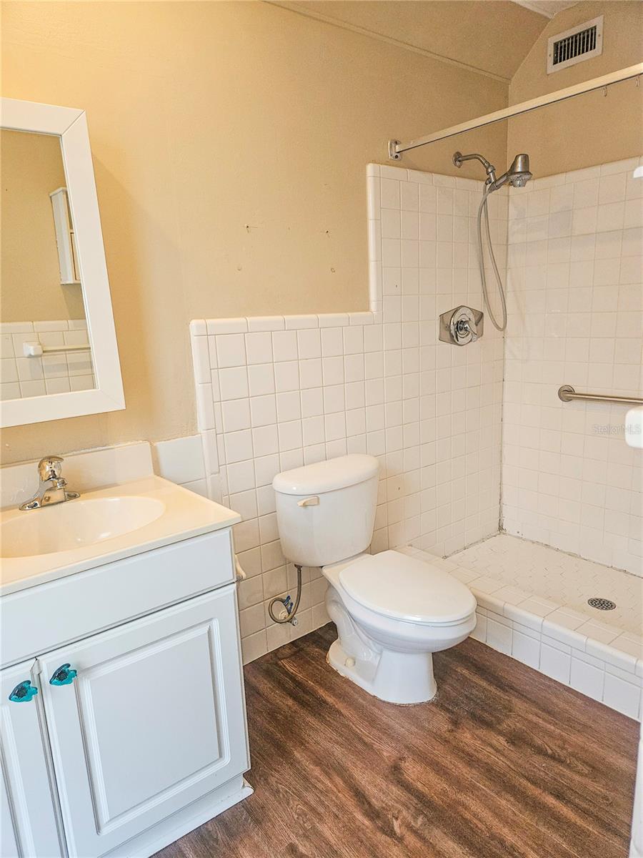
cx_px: 322
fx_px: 570
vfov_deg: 73.9
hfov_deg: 58.9
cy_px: 429
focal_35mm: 23
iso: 64
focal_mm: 5.4
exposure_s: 1/60
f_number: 1.8
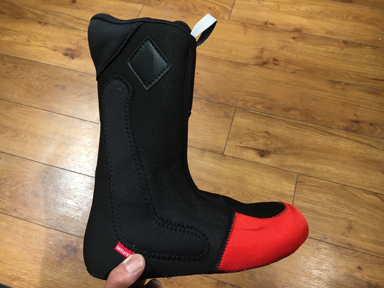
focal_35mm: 29
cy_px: 144
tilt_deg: -64.8
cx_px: 192
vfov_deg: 48.2
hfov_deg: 61.7
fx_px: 322
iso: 64
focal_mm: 4.15
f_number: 2.2
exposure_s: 1/30
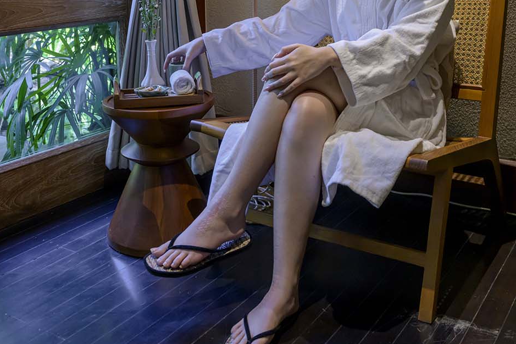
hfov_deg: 42.7
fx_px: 659
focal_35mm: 46
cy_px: -1
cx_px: 262
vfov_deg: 27.5
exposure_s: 1/200
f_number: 4.5
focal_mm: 30
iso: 2500
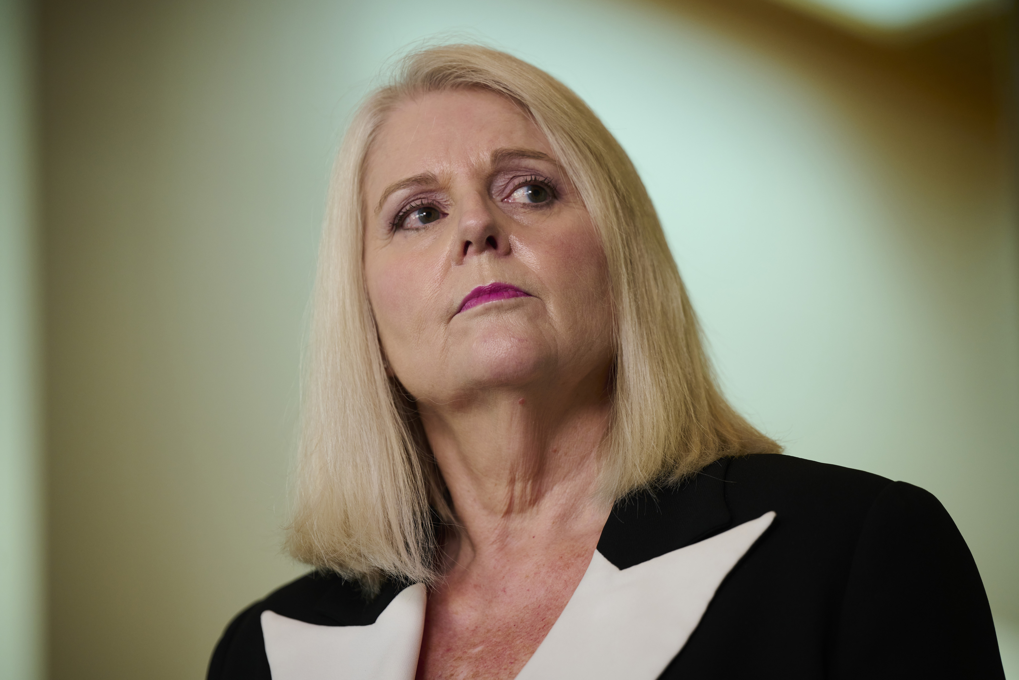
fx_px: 4104
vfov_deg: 9.5
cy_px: 340
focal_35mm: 145
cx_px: 510
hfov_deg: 14.2
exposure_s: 1/200
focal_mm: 145
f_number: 2.8
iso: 400
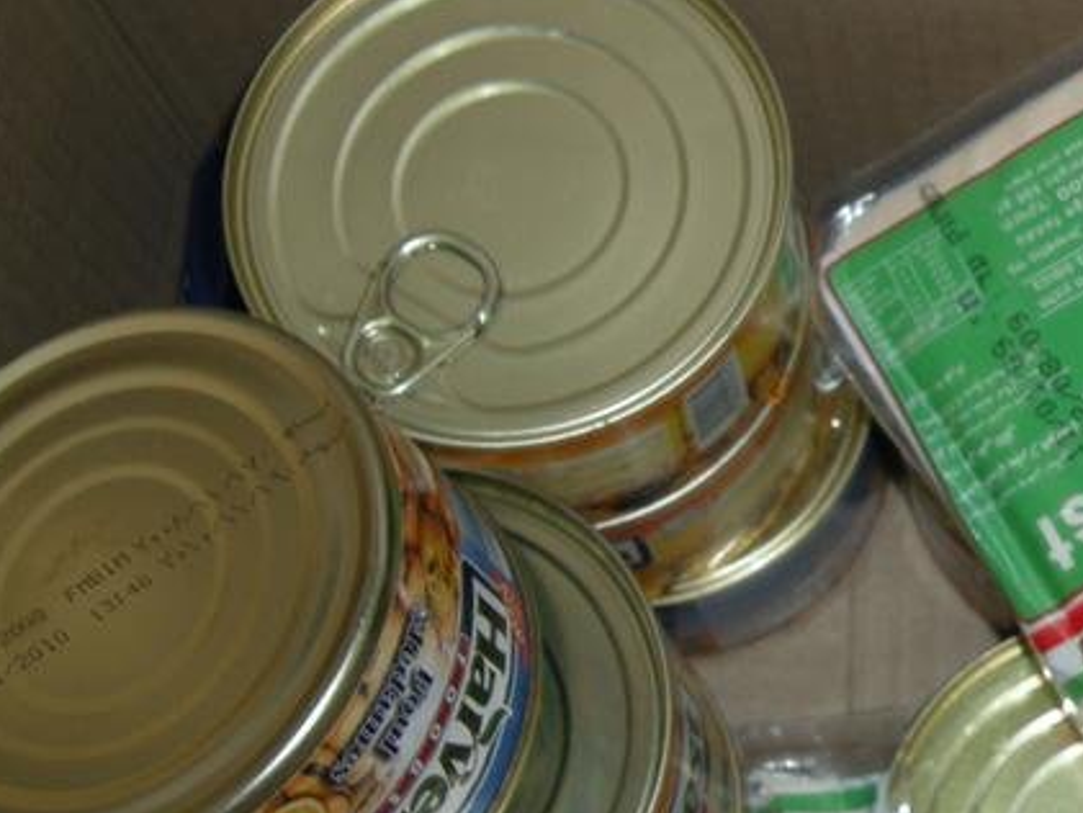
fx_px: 2817
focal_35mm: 90
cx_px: 1016
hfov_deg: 21.2
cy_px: 365
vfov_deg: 16.4
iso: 64
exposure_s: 1/30
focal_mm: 7.9
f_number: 2.8
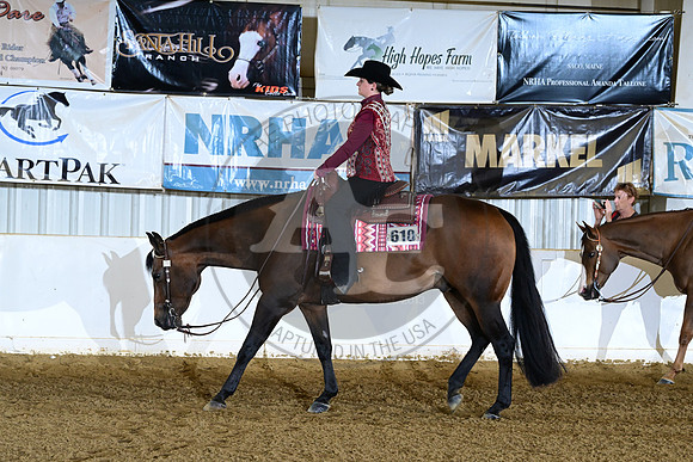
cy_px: 231
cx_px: 346
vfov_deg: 10.6
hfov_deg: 15.8
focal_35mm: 130
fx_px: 2503
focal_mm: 130
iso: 5000
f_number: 6.3
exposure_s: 1/200
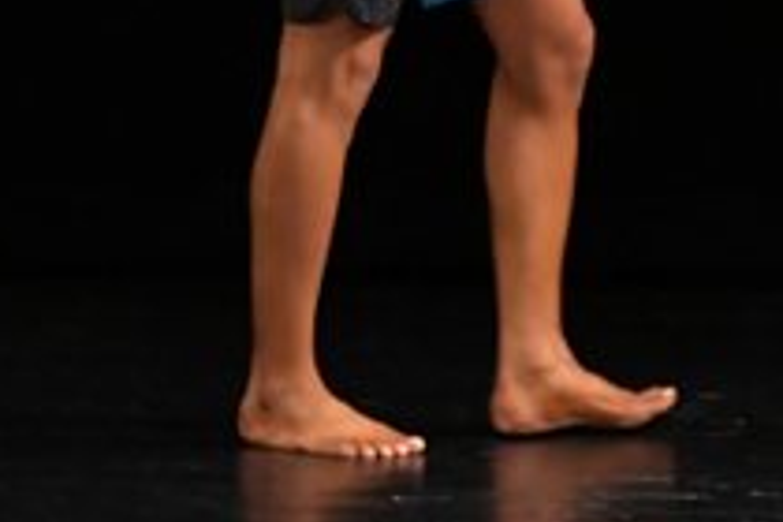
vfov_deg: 1.5
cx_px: 1158
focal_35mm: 943
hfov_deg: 2.2
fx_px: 20509
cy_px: -4
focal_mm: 170
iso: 3200
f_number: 5.6
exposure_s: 1/400
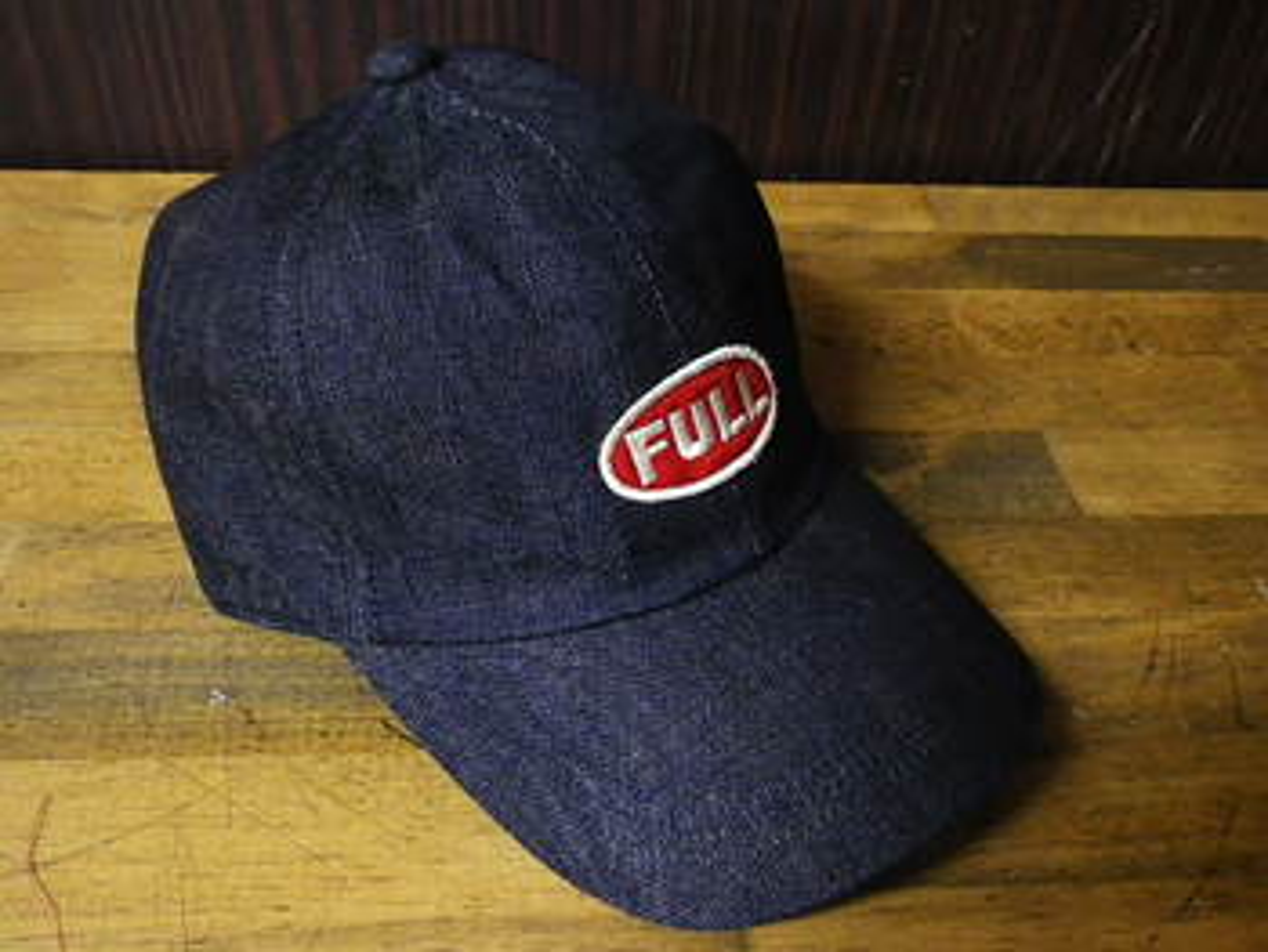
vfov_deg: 41.8
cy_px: 476
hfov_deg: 53.9
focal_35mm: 34
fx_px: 1246
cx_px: 634
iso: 800
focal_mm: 6.1
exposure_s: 1/15
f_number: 3.8
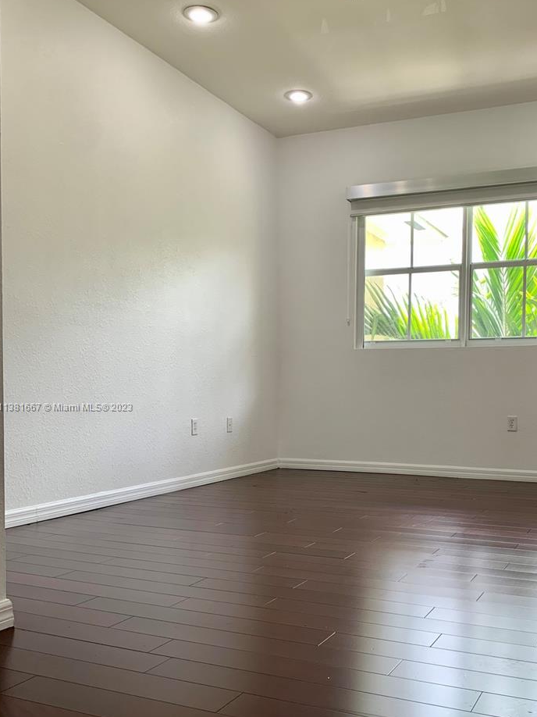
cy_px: 408
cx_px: 340
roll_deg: +0.3
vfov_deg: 53.8
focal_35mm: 34
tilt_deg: +0.3
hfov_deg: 41.4
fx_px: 704
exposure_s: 1/120
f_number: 1.8
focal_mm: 4.25
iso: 40
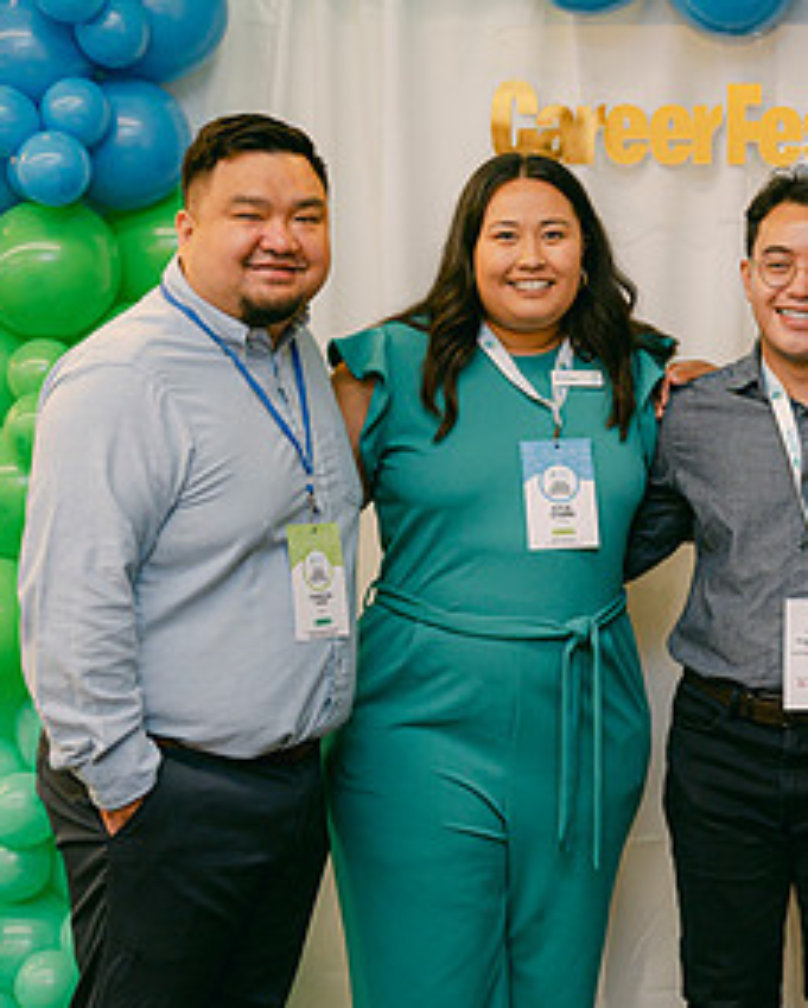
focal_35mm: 96
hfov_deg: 15.9
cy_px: 427
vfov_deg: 19.9
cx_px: 723
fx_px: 2865
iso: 500
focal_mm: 50
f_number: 2
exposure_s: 1/125
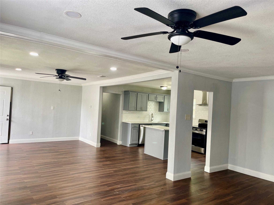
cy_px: 102
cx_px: 137
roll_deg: -2.8
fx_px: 198
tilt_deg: +0.4
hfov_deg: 69.4
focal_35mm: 25
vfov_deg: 54.9
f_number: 1.6
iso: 64
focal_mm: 5.1
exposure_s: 1/60
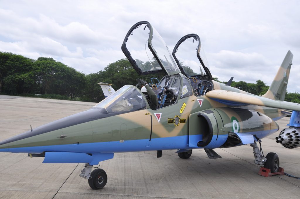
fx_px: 325
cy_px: 100
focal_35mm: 39
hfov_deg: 49.6
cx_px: 150
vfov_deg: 34.1
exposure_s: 1/400
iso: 200
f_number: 9
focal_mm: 26
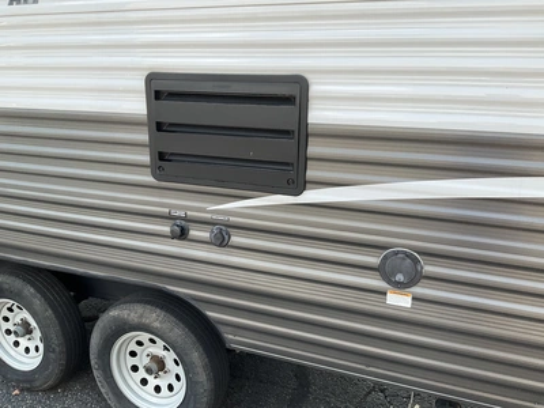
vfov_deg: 48.2
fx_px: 456
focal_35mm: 29
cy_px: 204
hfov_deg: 61.7
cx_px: 272
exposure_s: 1/342
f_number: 1.8
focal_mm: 3
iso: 25
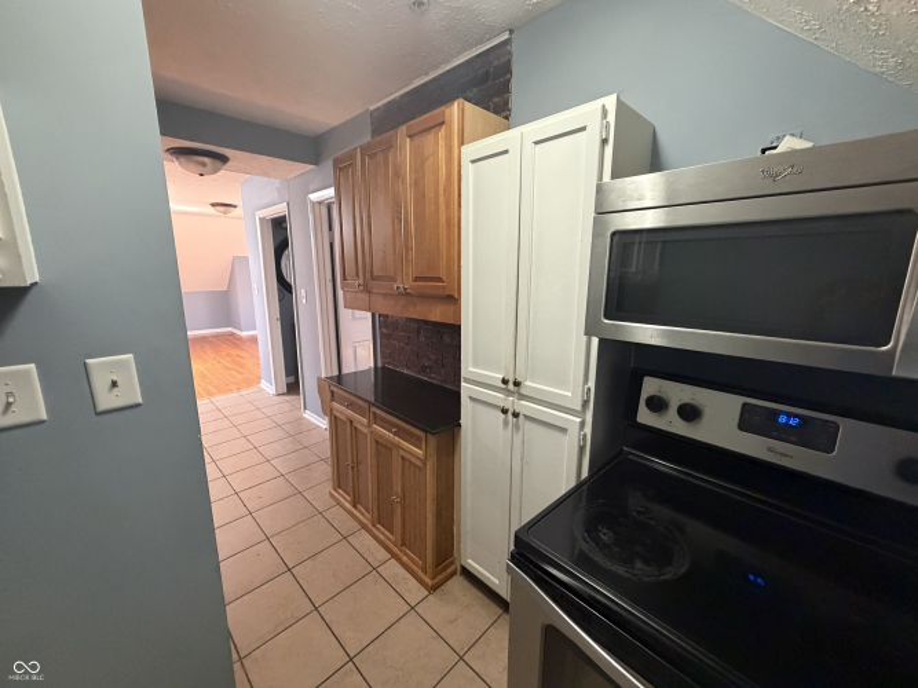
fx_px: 371
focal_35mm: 14
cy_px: 344
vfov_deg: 85.7
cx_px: 459
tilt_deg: -10.7
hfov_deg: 102.1
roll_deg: -0.3
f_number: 2.2
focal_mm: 2.22
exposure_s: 1/60
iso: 640
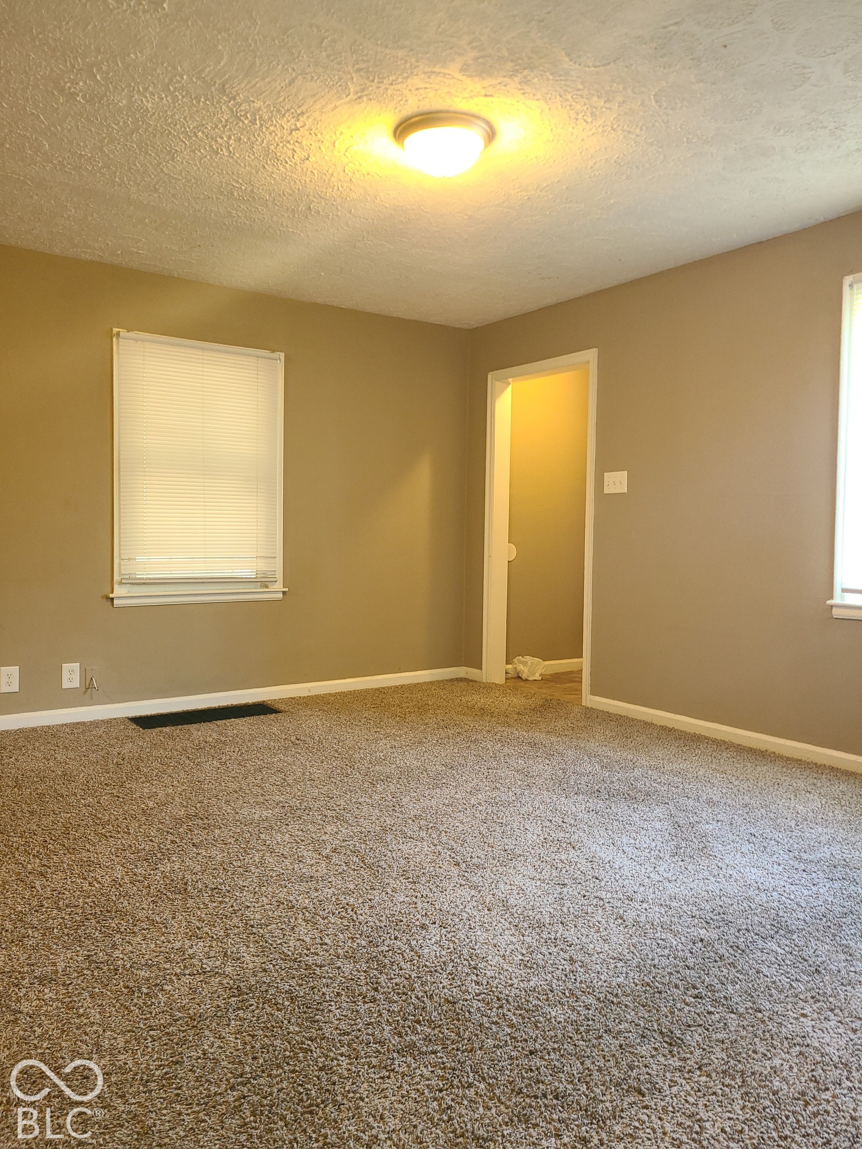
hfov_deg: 53.1
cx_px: 431
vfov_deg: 67.3
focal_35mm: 26
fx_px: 863
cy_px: 574
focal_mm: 5.4
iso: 125
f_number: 1.8
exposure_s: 1/24
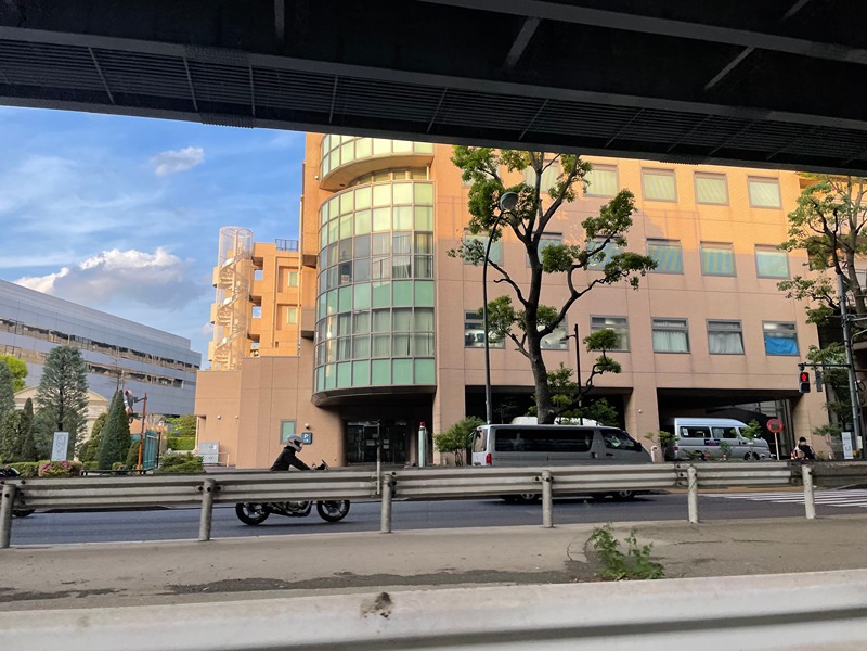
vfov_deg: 53.1
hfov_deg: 67.3
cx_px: 434
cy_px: 326
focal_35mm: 26
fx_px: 651
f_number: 1.6
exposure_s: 1/410
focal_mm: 4.2
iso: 32
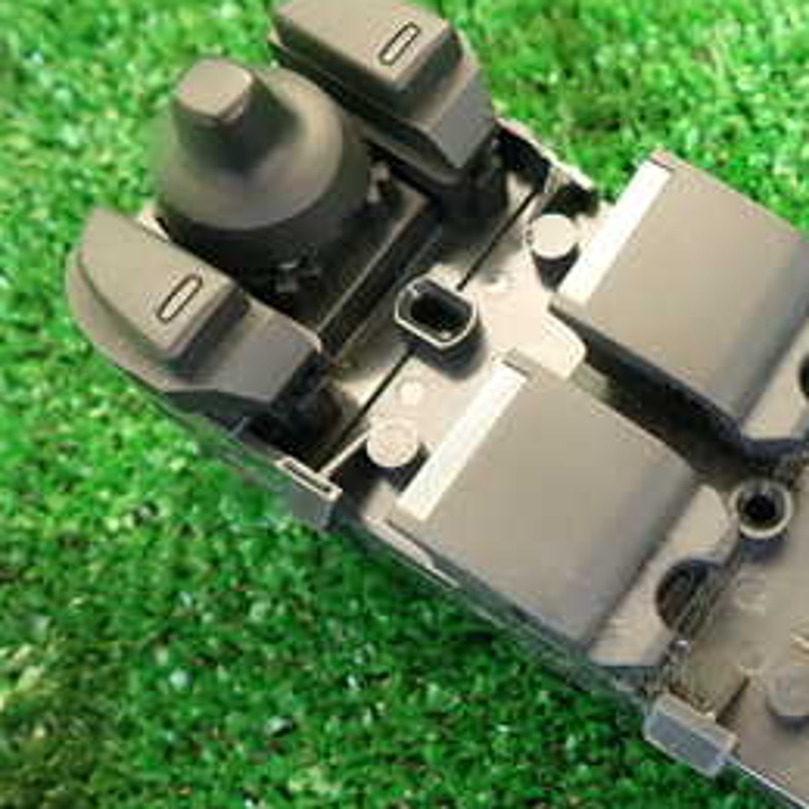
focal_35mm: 51
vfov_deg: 33.3
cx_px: 778
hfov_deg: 31.3
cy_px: 495
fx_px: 1348
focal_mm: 4.5
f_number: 2
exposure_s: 1/60
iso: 125
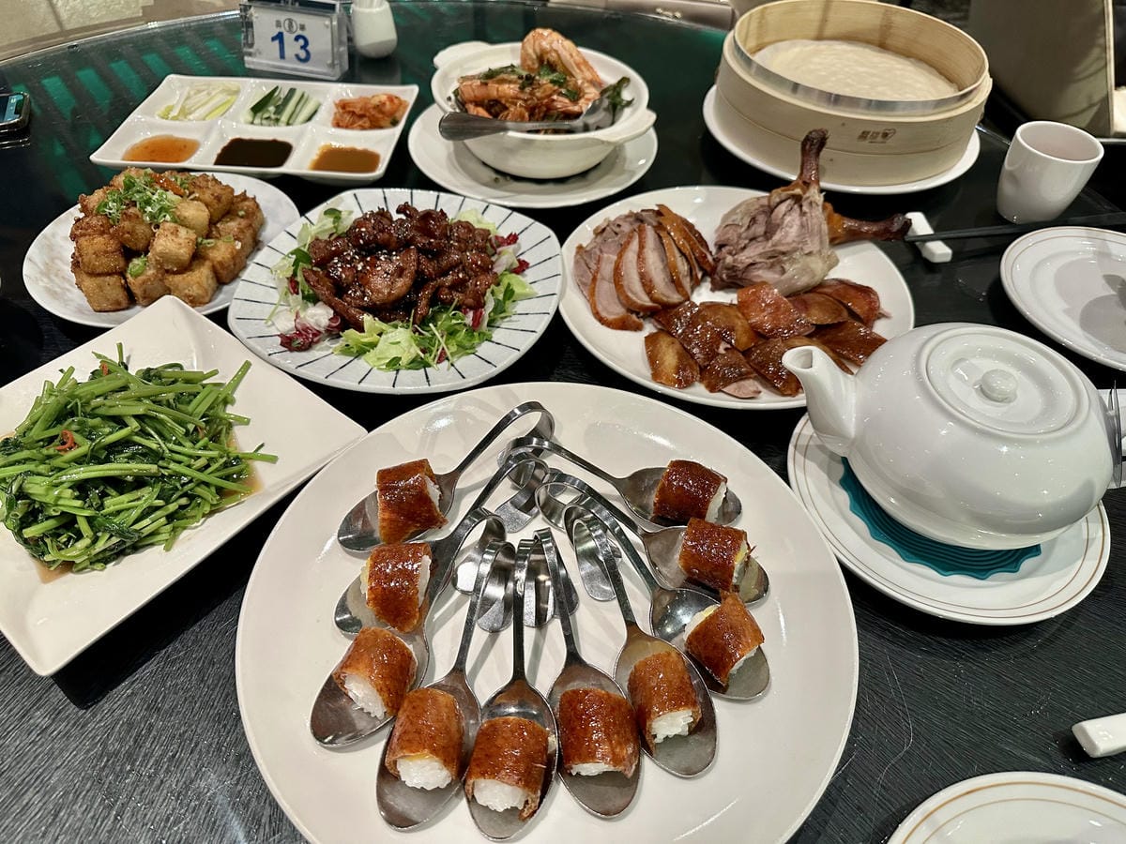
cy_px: 422
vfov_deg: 56.8
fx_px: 781
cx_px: 563
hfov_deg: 71.6
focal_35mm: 24
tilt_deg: -46.8
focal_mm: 6.86
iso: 320
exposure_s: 1/60
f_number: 1.78
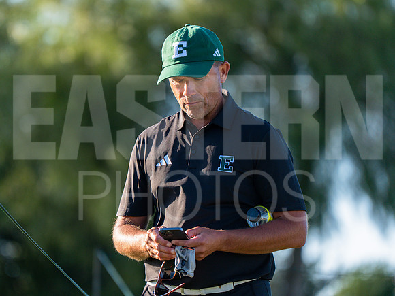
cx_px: 158
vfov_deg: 4.4
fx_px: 3840
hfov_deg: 5.9
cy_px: 162
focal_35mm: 336
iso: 160
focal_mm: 200
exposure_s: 1/2000
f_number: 2.8
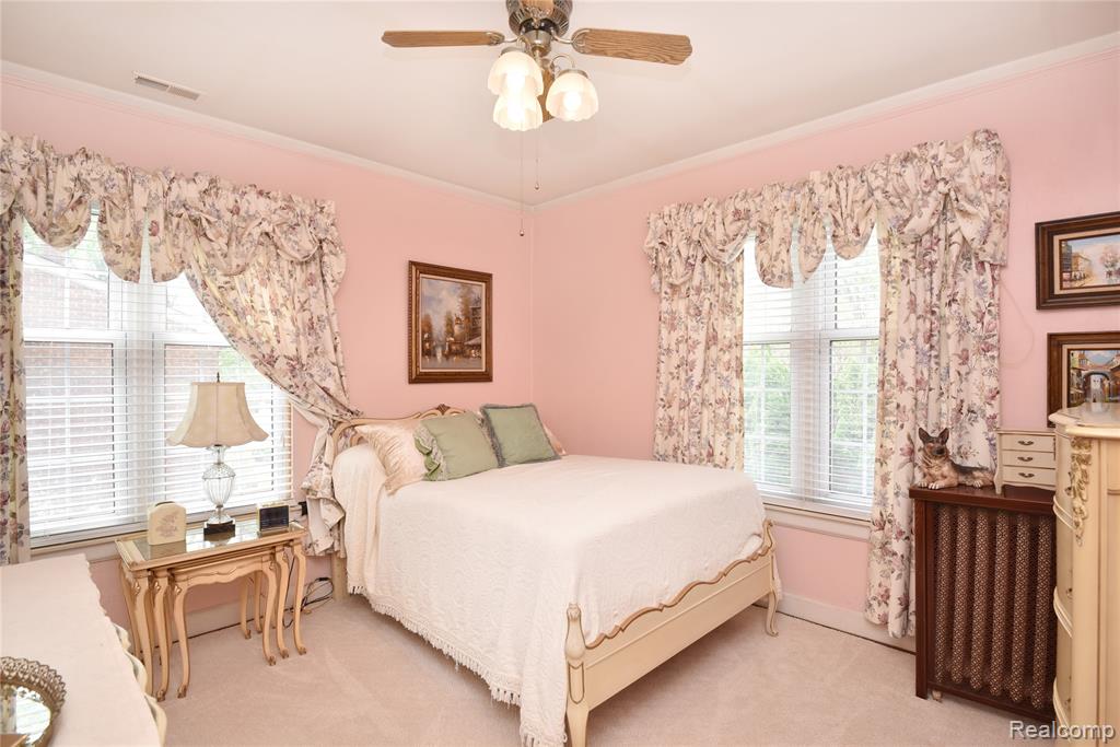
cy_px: 374
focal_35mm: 17
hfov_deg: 93.3
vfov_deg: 70.5
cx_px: 560
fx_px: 529
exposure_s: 1/60
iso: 800
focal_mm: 17
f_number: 9
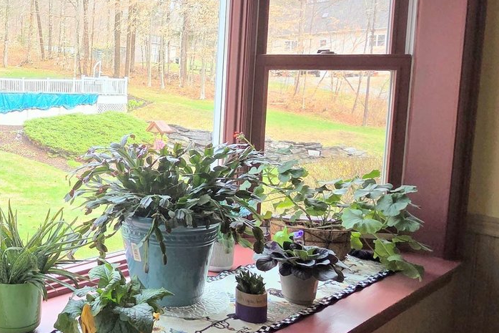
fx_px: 430
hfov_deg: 51.6
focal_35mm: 31
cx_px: 31
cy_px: 137
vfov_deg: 42.2
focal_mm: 2.2
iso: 50
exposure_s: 1/149
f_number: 2.2
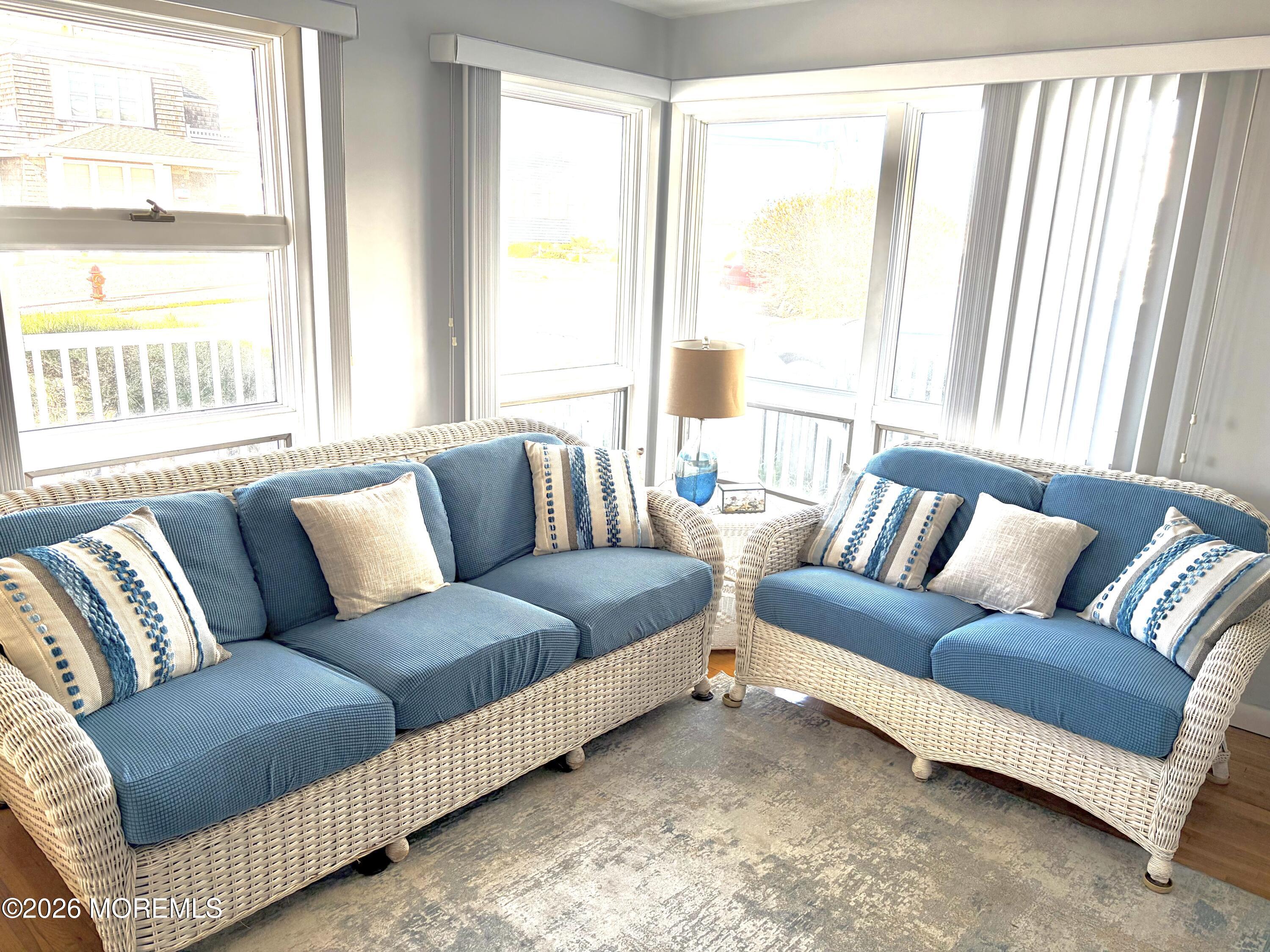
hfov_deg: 67.3
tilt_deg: -15.0
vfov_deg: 53.1
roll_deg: -2.1
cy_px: 476
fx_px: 954
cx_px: 635
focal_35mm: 26
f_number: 1.6
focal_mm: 5.96
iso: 50
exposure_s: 1/282
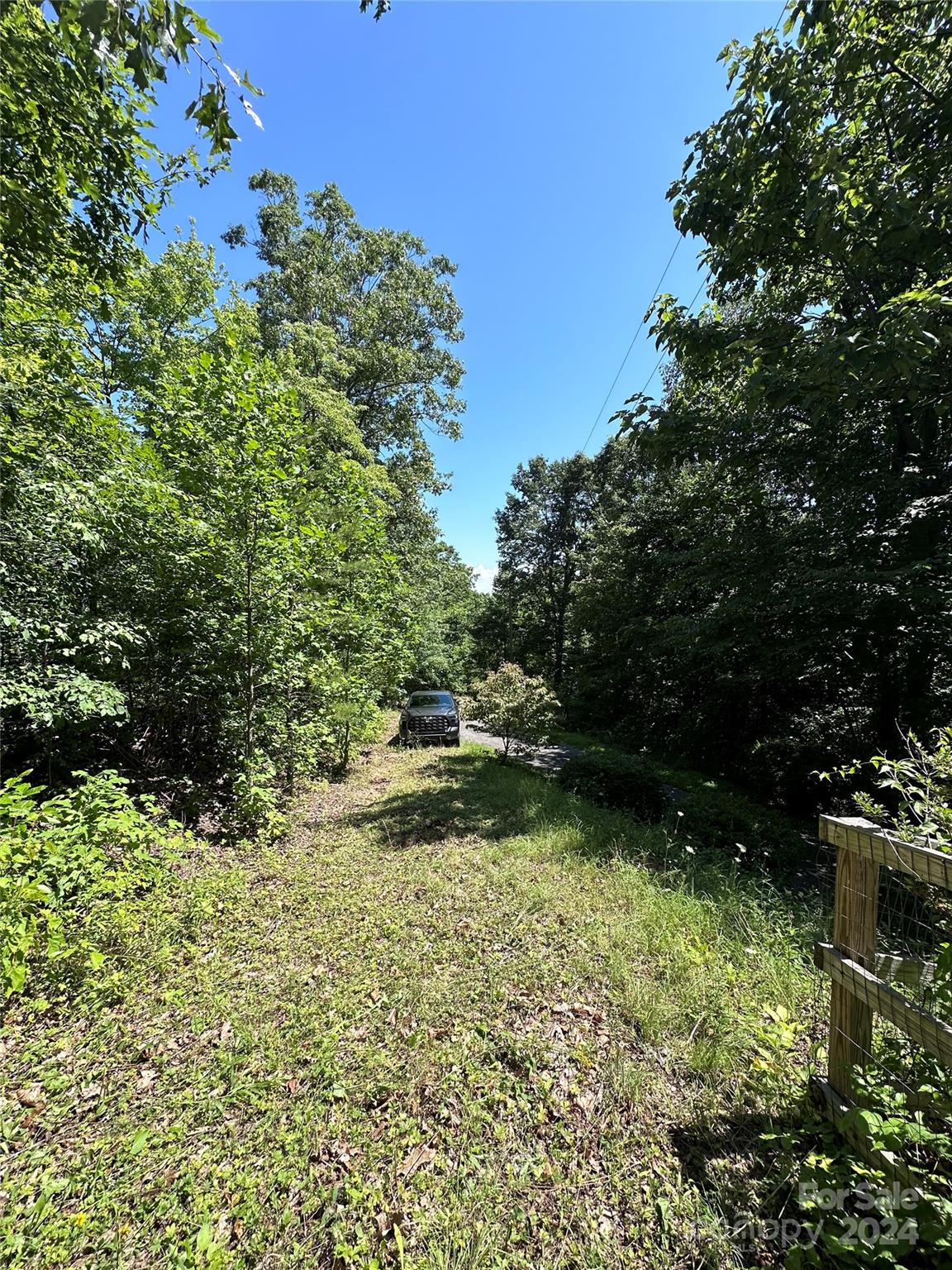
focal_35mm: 14
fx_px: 513
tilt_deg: -6.4
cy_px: 635
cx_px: 476
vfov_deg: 102.1
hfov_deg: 85.7
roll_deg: -1.9
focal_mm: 2.22
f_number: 2.2
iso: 40
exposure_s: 1/903
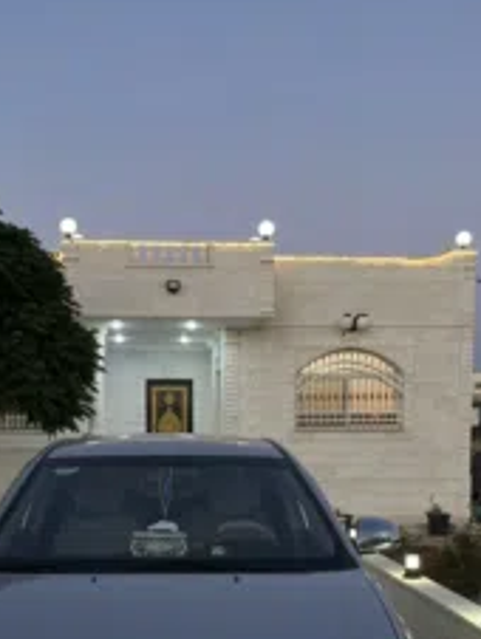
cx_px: 198
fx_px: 851
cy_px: 500
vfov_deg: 39.7
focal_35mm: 46
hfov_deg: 31.5
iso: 80
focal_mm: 5.1
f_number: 1.6
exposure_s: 1/100
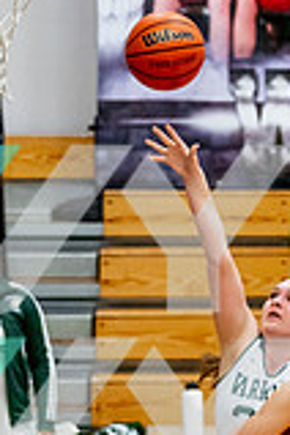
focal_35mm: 475
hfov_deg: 2.9
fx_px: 5739
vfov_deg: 4.3
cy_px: 425
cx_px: 284
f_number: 2.8
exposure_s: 1/1000
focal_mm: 110
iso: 2000
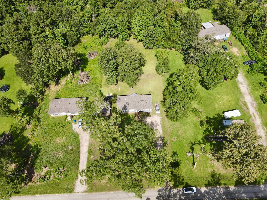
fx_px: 185
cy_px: 100
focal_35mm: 24
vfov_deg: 56.8
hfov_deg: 71.6
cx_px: 134
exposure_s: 1/400
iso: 100
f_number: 2.8
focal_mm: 4.5
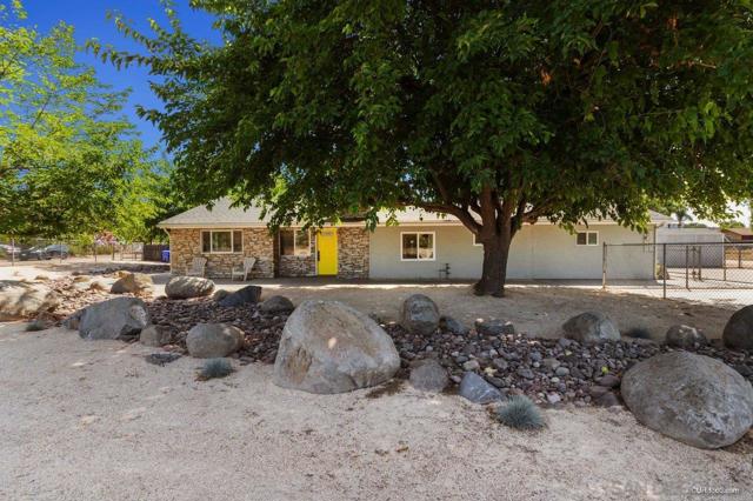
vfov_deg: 77.3
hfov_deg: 100.4
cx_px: 376
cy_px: 250
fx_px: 314
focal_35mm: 15
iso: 160
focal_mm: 10
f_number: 8
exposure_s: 1/100
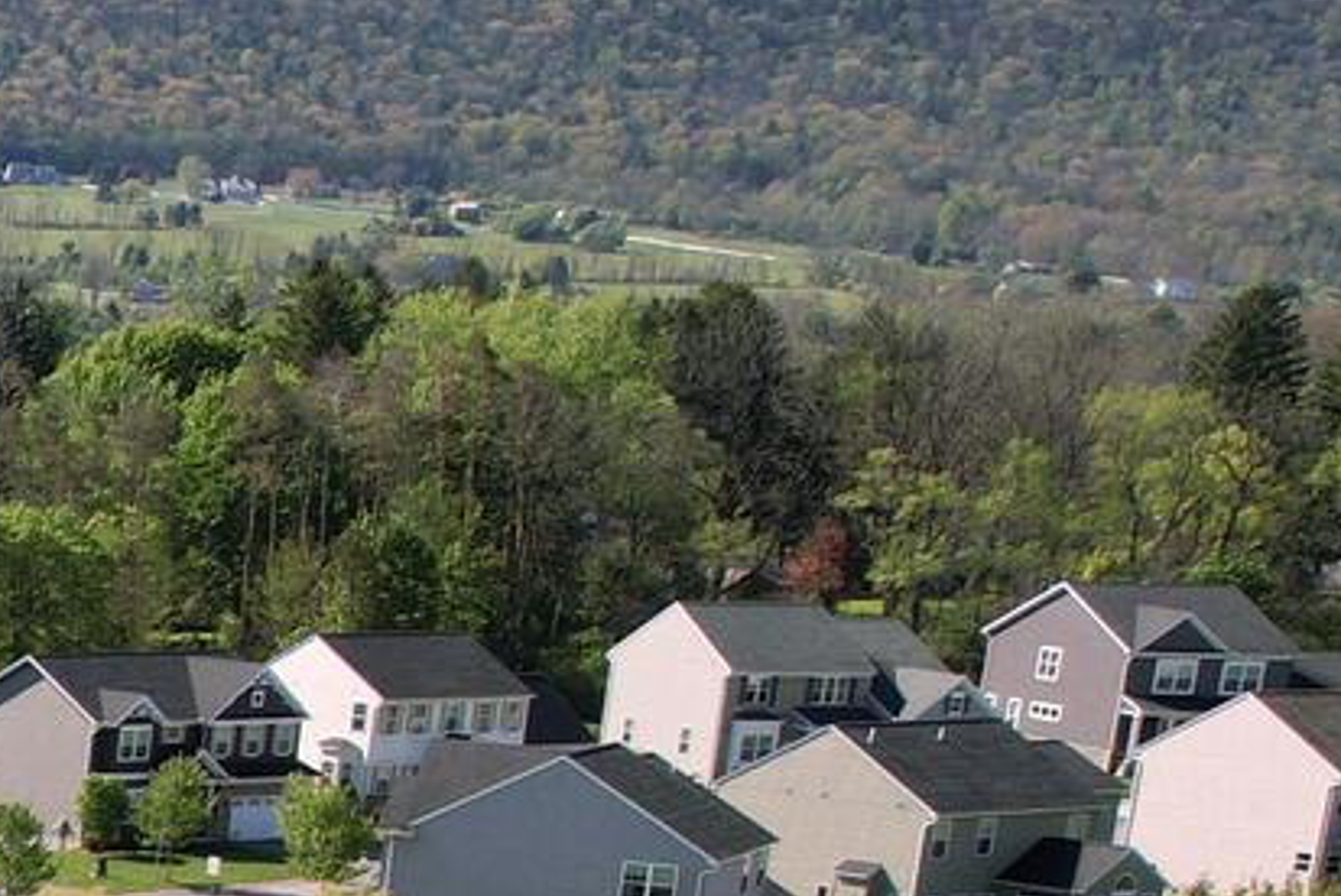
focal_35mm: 109
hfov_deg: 14.5
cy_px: 1433
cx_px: -1555
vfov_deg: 11.9
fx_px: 4063
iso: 130
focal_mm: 8.38
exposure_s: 1/2000
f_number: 2.8
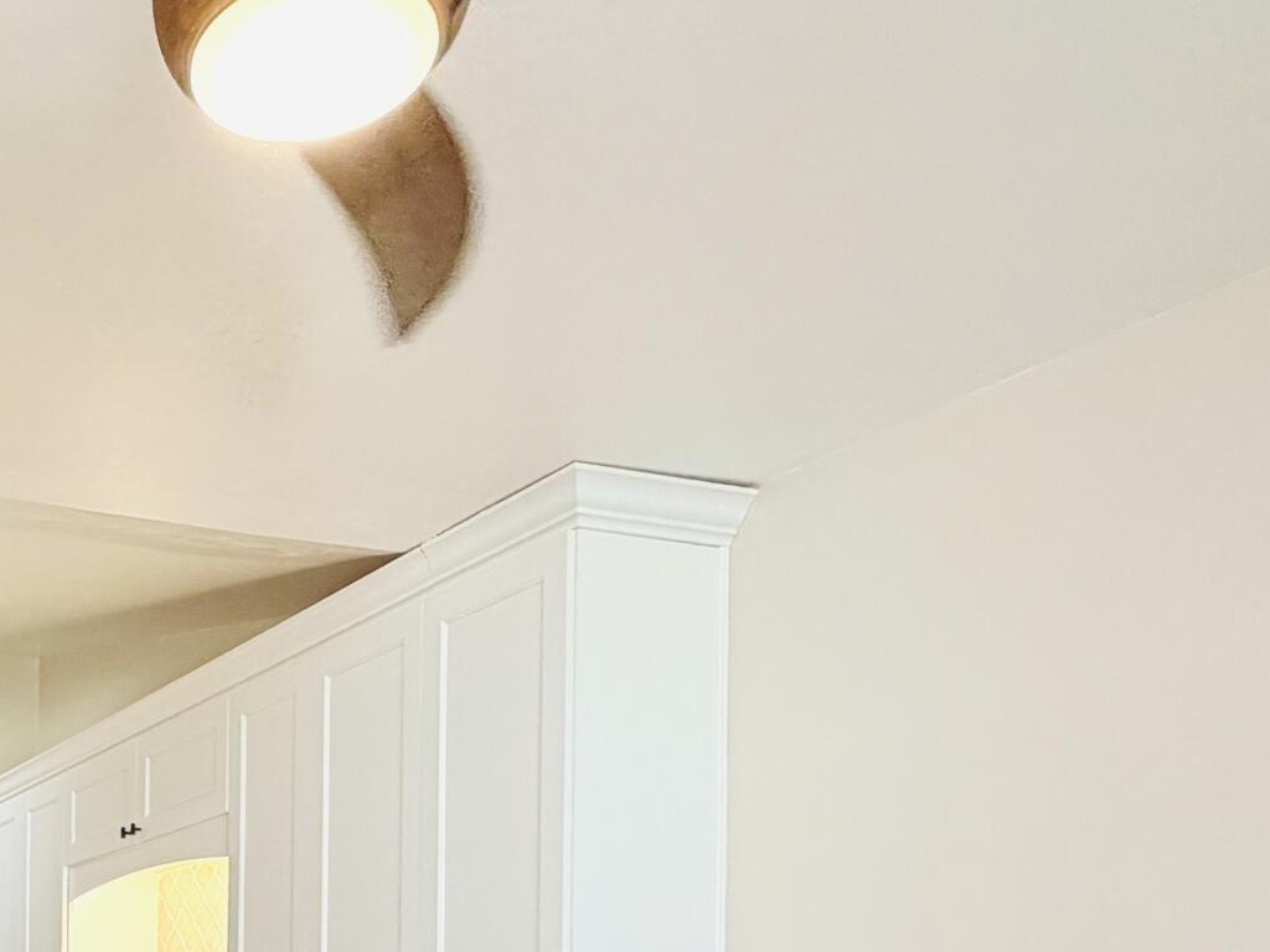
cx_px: -73
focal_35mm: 41
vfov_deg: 30.6
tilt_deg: -0.7
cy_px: 1098
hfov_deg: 39.0
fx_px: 1504
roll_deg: -0.7
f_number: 2.2
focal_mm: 2.22
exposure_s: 1/120
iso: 250
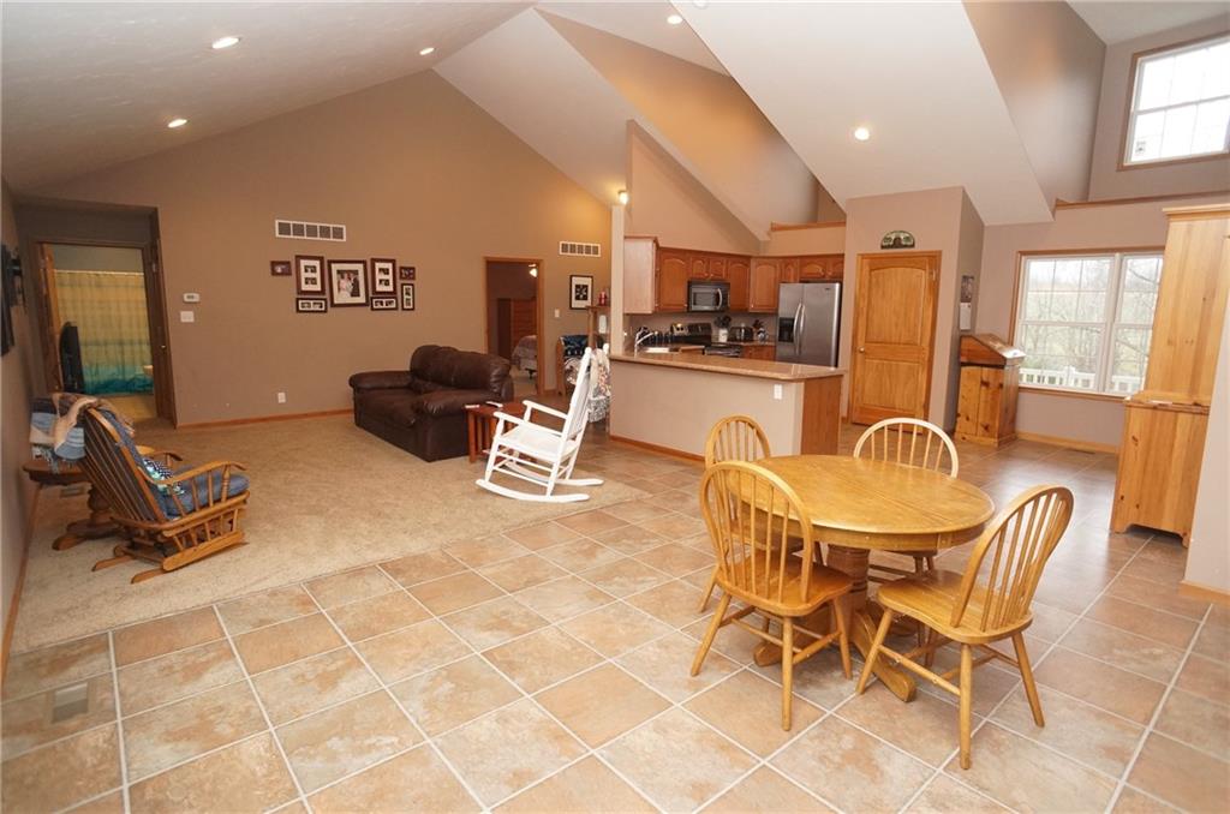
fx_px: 818
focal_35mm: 24
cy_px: 407
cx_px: 615
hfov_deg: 73.9
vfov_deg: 52.9
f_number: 4
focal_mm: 16
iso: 800
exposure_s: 1/60
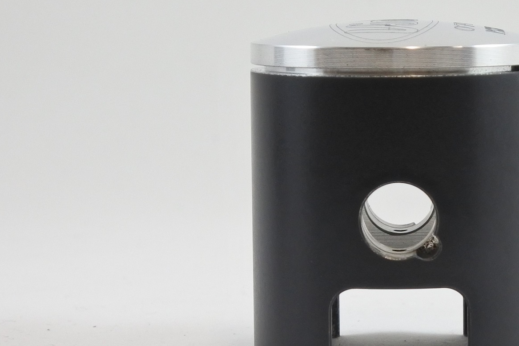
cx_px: 398
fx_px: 1442
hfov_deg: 20.2
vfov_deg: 13.7
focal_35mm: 100
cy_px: 191
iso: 500
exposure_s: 1/125
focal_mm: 22.3
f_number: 4.8
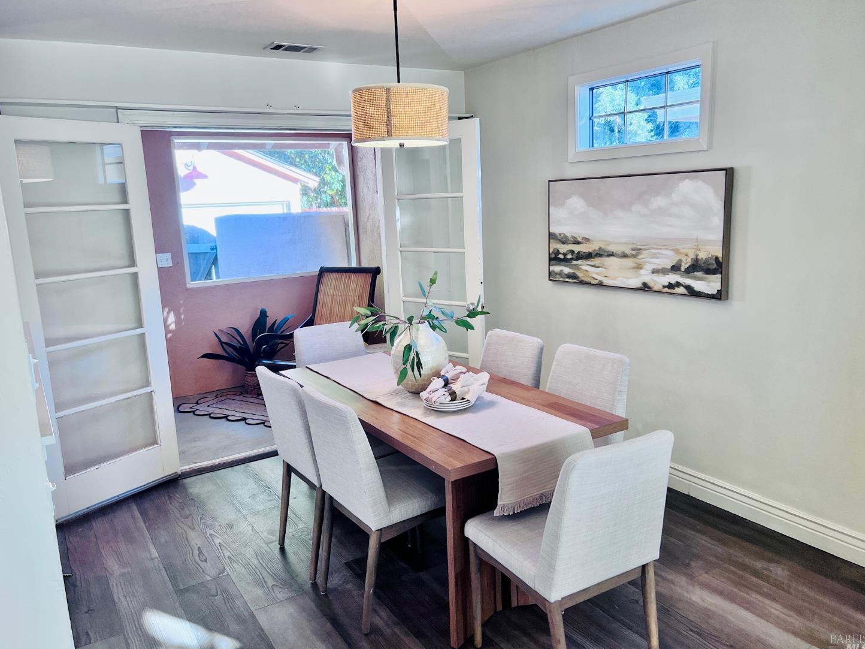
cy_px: 323
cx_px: 430
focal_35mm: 27
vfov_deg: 51.4
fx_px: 675
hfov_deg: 65.3
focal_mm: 5.7
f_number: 1.5
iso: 50
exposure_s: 1/120
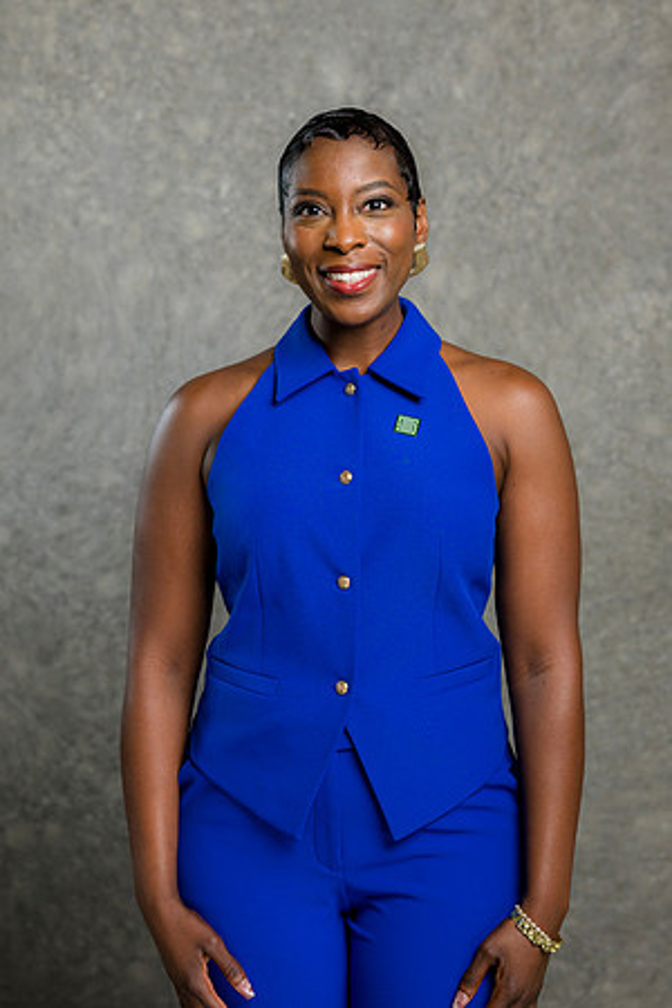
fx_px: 2380
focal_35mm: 85
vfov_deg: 23.9
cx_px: 336
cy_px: 504
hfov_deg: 16.1
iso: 125
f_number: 5
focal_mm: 85
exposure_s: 1/200
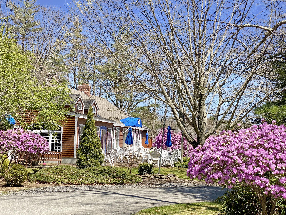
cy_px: 109
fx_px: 446
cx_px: 138
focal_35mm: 54
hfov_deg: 35.5
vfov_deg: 27.0
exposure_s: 1/940
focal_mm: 6
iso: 20
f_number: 2
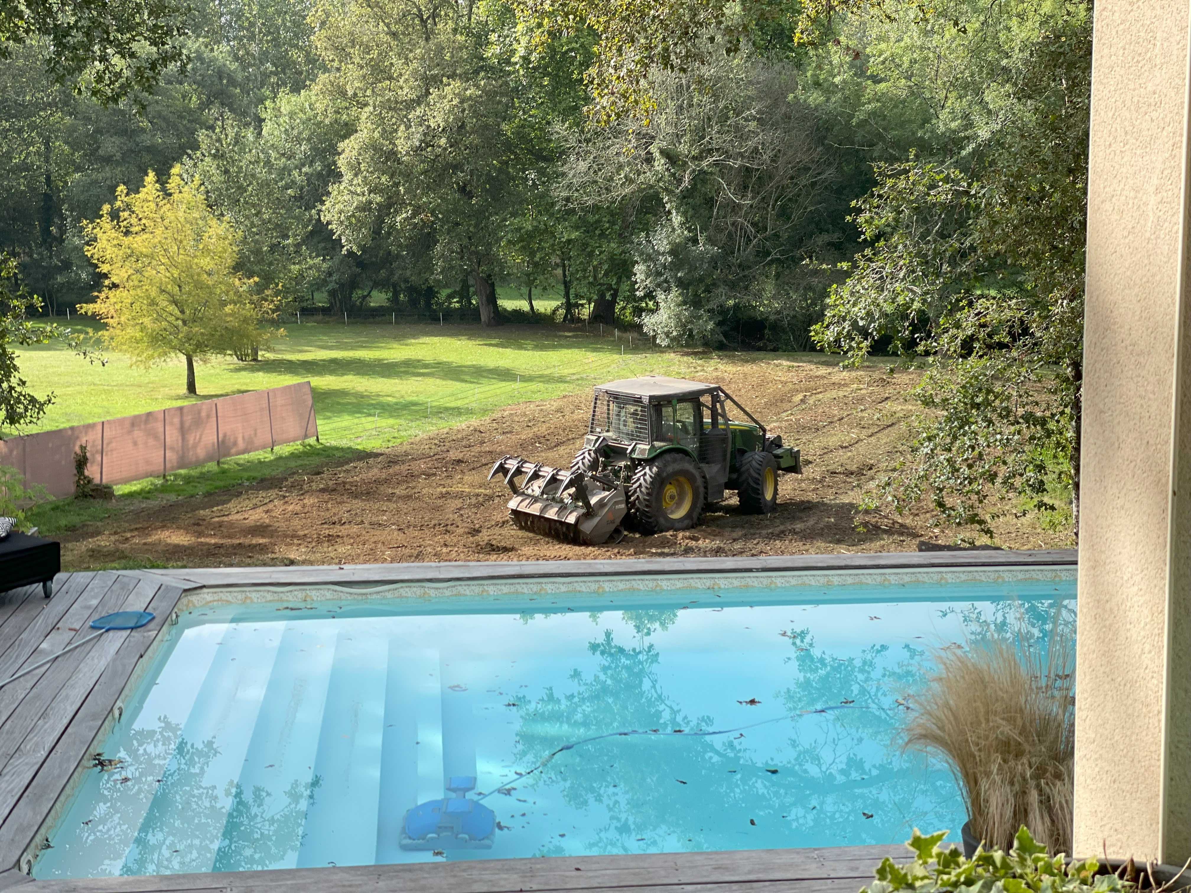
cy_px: 446
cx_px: 596
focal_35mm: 52
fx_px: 1789
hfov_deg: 36.8
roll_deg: +0.6
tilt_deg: -7.9
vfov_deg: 28.0
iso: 25
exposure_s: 1/623
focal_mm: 6
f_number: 2
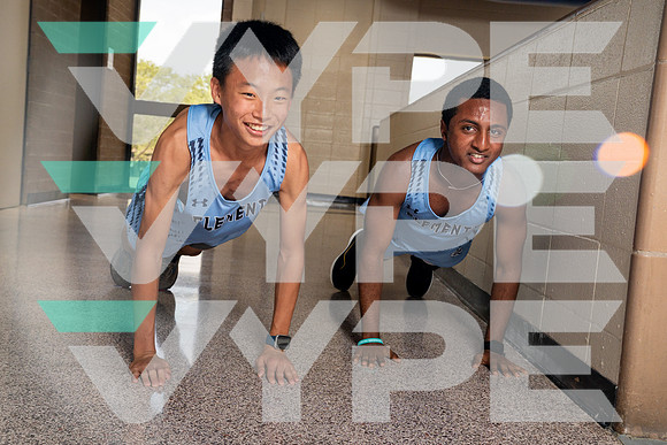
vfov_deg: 29.6
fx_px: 841
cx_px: 292
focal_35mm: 45
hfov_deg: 43.2
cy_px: 233
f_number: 5.6
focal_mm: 40
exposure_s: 1/250
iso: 800
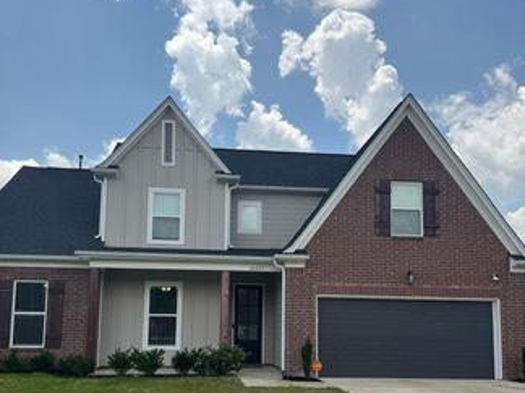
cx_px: 259
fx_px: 561
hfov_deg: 50.1
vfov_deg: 38.2
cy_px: 266
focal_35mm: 37
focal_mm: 6.76
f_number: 1.78
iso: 80
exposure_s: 1/5348
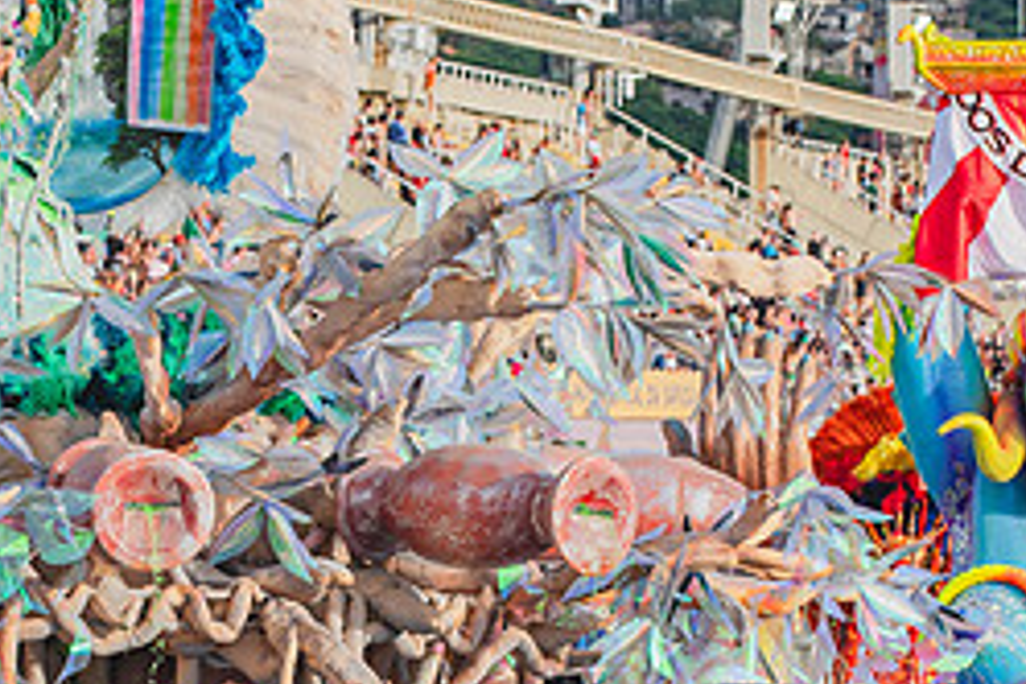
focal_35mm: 322
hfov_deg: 6.4
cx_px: 198
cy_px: 527
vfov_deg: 4.3
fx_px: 9176
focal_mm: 120
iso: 200
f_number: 5.6
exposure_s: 1/800
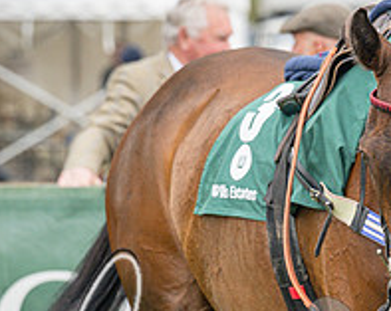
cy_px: 265
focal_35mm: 419
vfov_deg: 3.7
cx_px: 543
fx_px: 4842
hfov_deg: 4.6
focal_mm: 130
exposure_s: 1/2000
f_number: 4.5
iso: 500
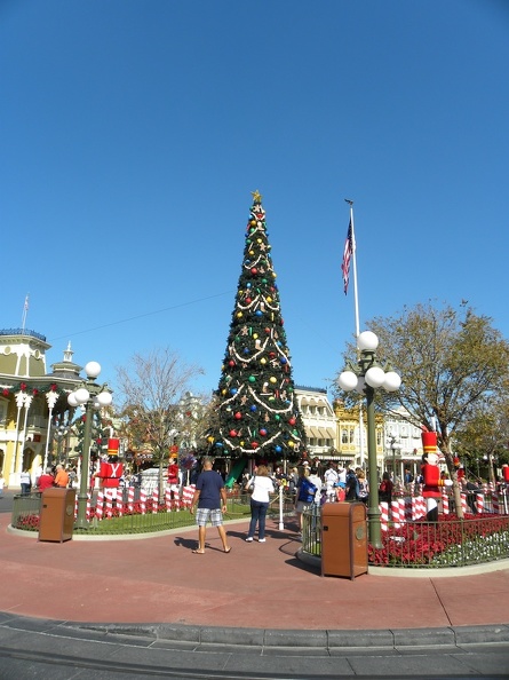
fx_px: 510
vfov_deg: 67.3
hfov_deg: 53.0
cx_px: 254
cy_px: 340
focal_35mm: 26
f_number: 5.6
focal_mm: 4.6
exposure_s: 1/308
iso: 64
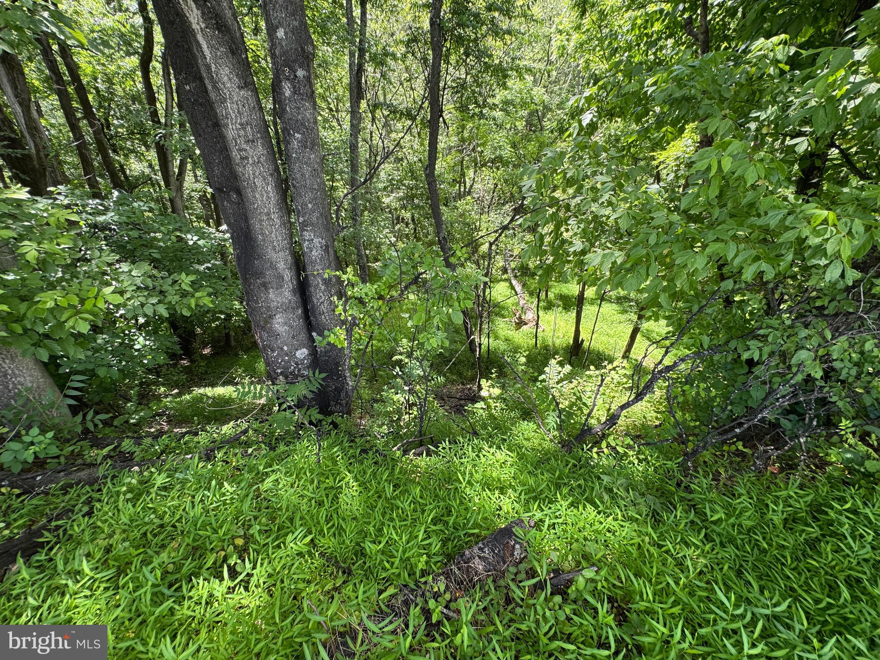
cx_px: 440
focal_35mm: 14
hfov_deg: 102.1
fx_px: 356
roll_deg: +1.1
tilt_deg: -29.3
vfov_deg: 85.7
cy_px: 330
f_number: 2.2
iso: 40
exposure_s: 1/111
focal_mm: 2.22
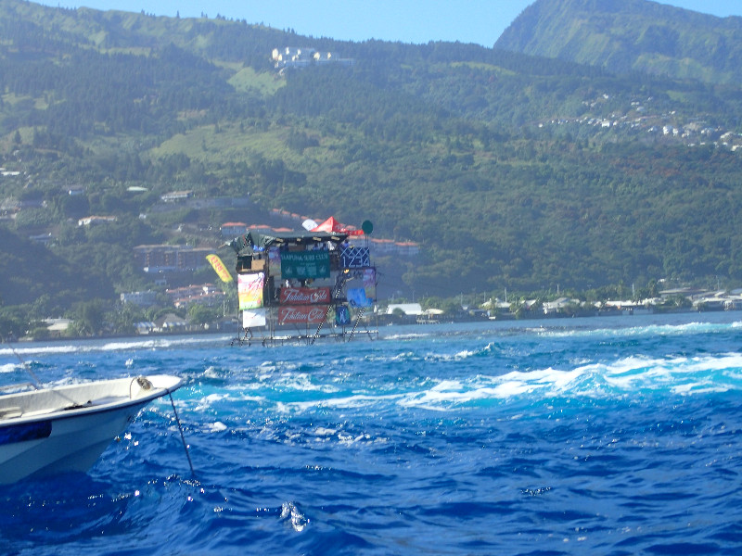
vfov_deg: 14.8
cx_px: 371
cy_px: 278
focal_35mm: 100
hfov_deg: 19.6
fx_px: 2144
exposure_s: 1/200
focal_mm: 18
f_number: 6.3
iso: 100
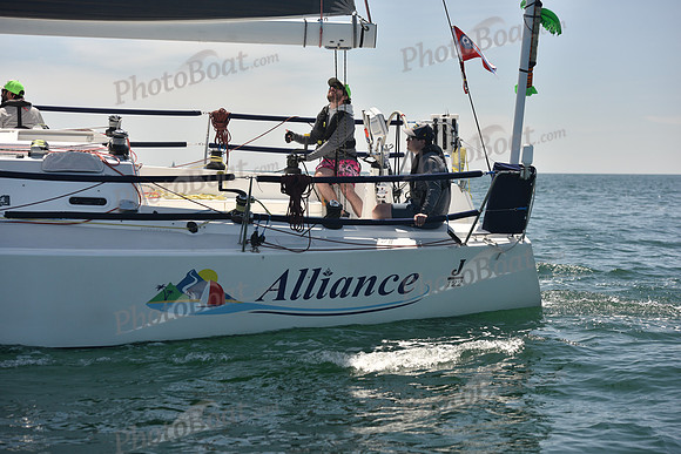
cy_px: 227
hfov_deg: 23.9
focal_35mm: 85
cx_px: 340
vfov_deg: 16.1
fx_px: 1608
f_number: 5
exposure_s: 1/800
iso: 250
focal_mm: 85
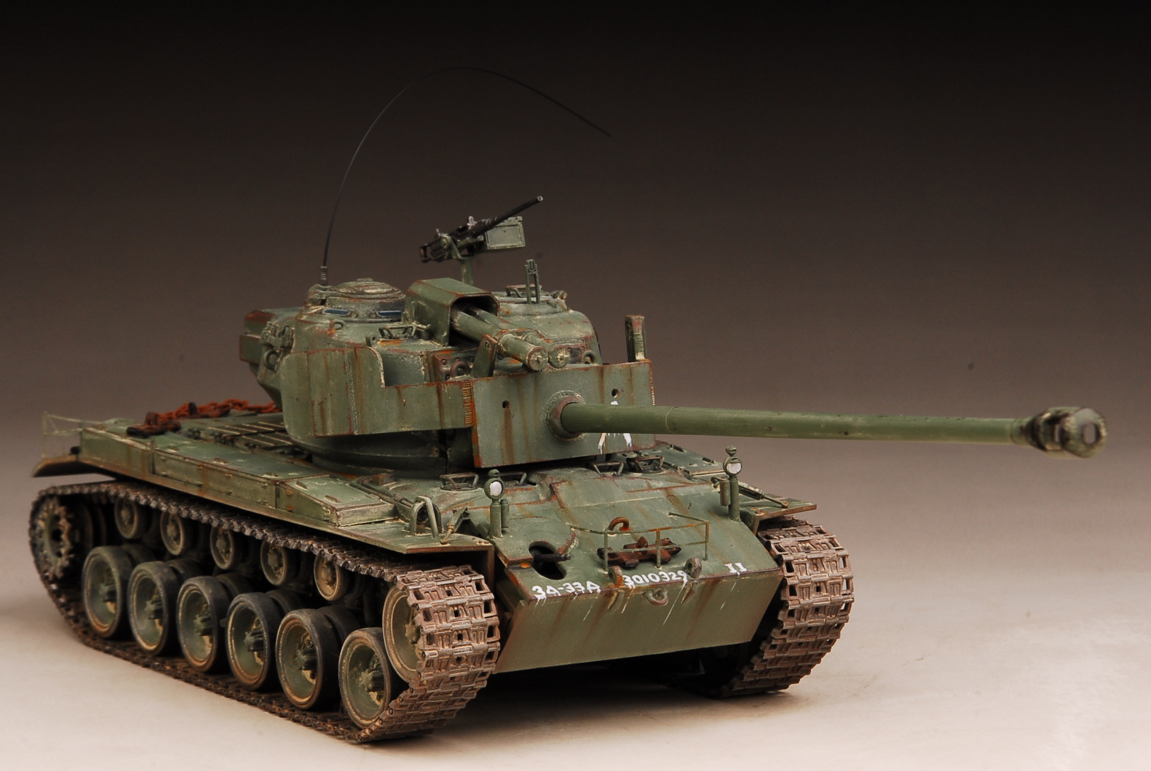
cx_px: 576
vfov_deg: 9.4
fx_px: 4706
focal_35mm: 147
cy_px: 386
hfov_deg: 13.9
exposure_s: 1/200
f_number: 20
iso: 320
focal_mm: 98
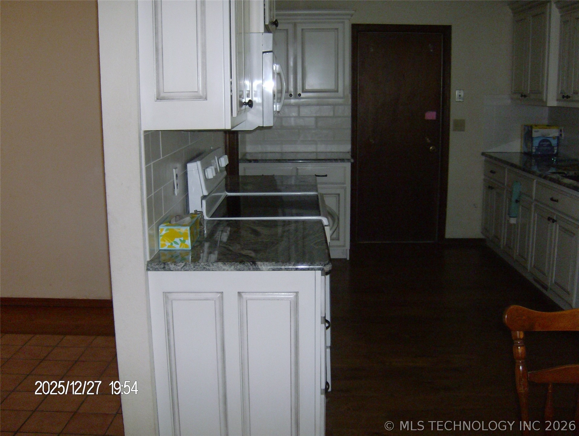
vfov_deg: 39.7
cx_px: 290
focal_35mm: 36
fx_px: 603
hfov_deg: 51.3
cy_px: 218
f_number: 2.8
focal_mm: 6
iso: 200
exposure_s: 1/60
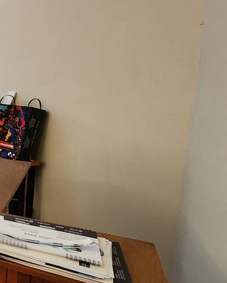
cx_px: -177
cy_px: 117
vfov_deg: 48.9
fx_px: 311
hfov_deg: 22.8
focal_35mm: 37
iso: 320
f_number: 2.2
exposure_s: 1/60
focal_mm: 2.2
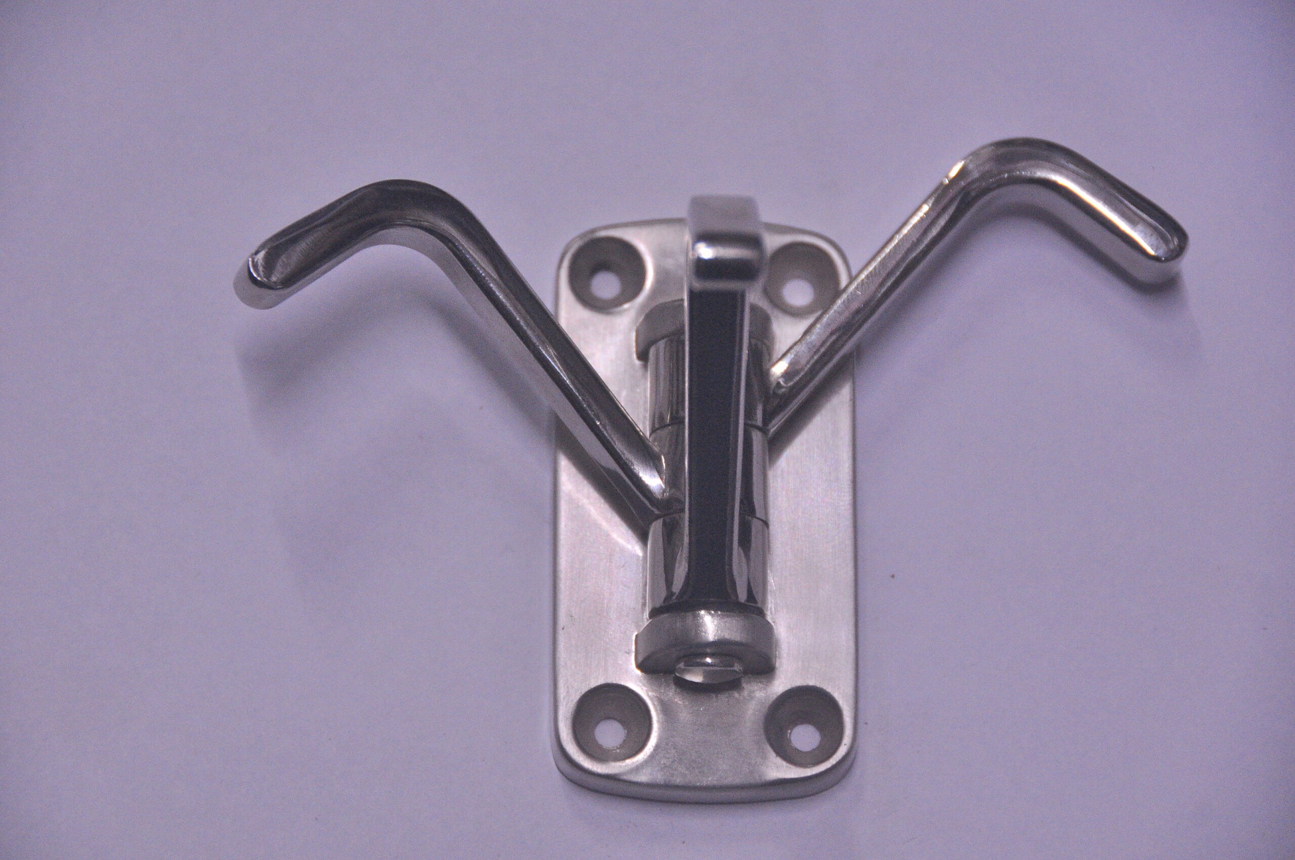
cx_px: 648
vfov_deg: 6.1
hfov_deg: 9.2
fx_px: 8083
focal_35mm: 225
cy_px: 430
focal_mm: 150
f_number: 5.6
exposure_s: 1/80
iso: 1250
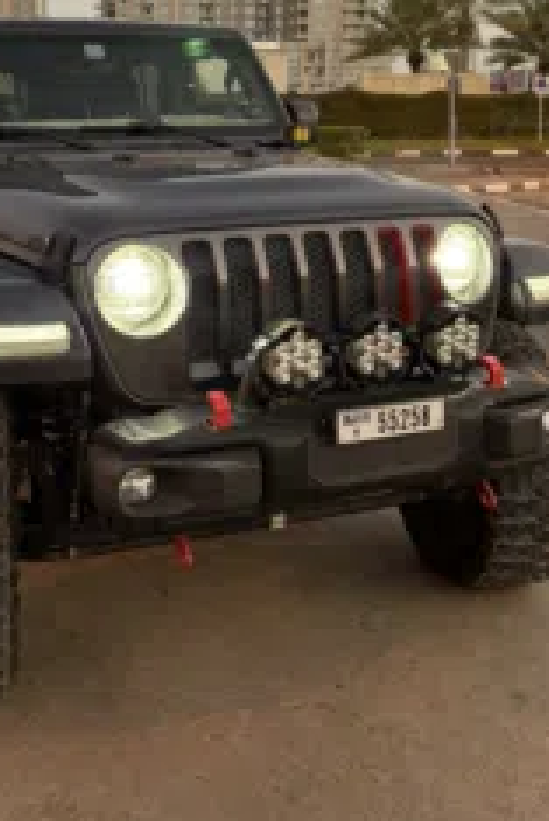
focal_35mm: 46
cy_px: 154
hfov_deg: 29.0
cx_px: 161
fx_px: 1051
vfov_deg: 40.8
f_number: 1.6
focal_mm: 5.96
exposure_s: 1/50
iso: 200
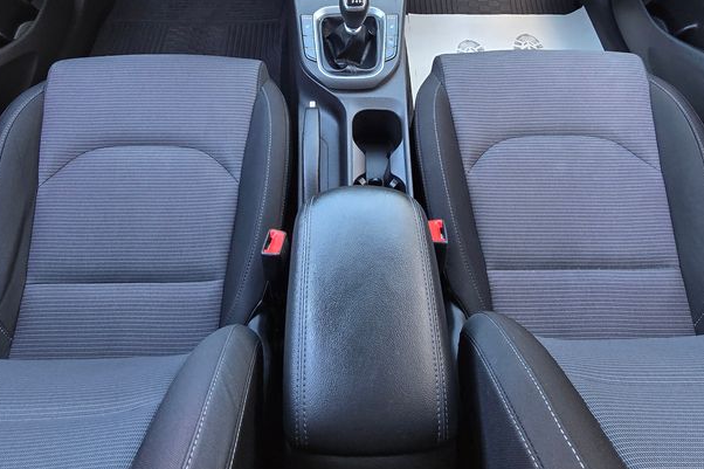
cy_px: 84
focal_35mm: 23
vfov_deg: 51.2
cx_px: 338
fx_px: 450
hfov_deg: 76.1
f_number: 2.2
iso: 250
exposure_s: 1/60
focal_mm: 2.2
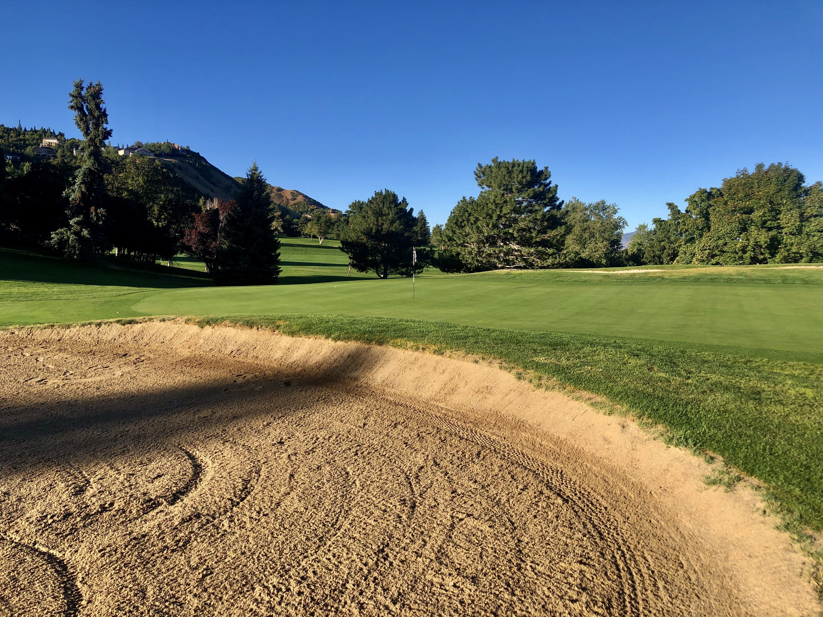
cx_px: 412
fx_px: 666
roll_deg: -1.8
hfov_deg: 63.4
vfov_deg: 49.7
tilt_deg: -3.5
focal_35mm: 28
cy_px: 308
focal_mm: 3.99
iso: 20
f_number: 1.8
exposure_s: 1/1200
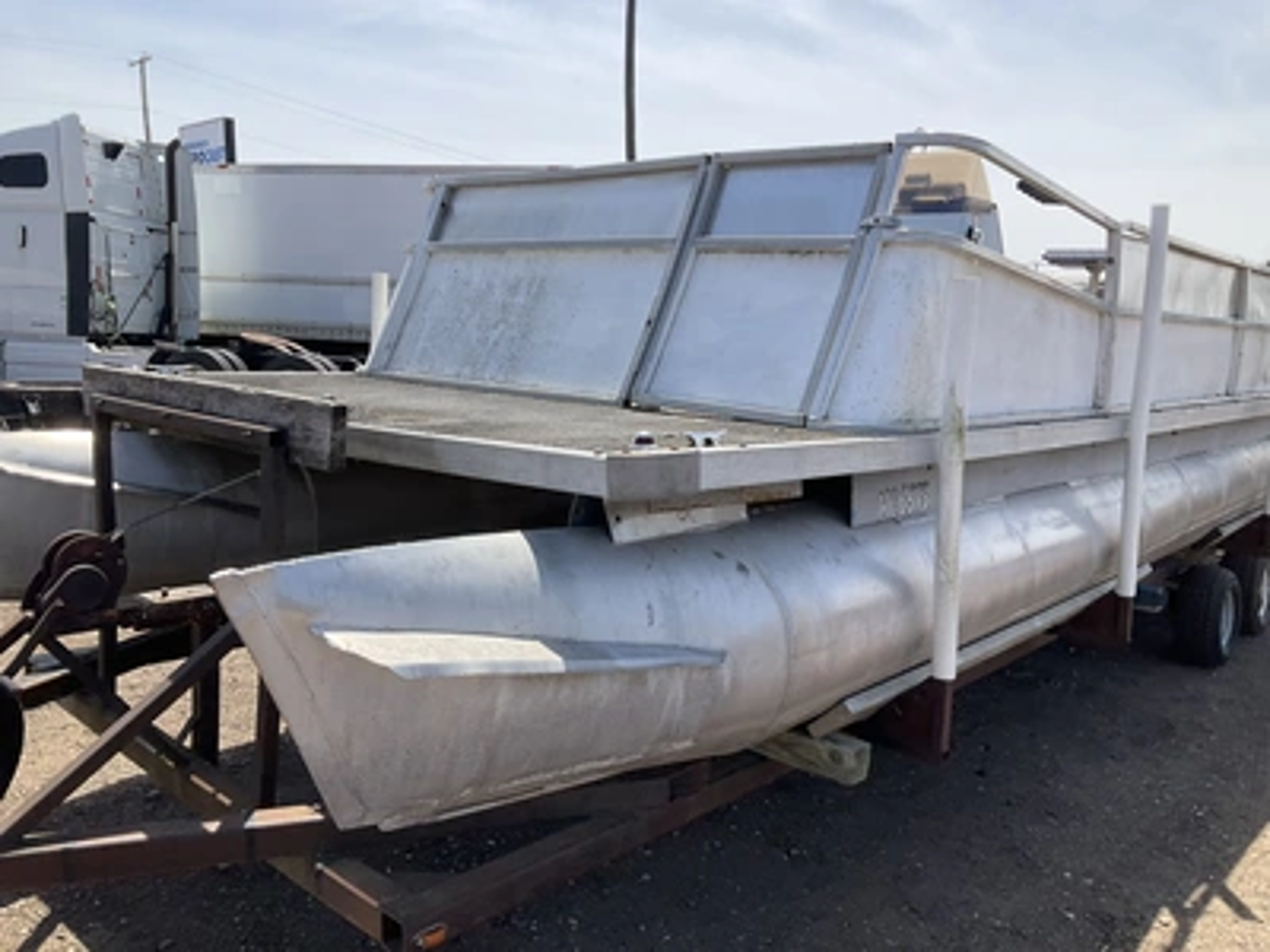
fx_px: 1064
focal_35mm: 29
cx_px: 635
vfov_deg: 48.2
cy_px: 476
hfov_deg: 61.7
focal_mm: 3
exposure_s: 1/1279
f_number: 1.8
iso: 25
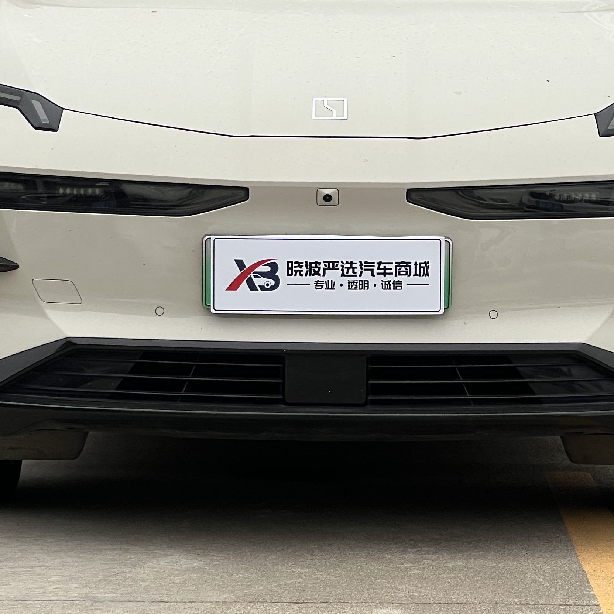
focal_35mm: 165
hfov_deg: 10.6
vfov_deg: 10.6
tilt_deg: -2.0
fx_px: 3311
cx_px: 326
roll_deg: +0.5
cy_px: 145
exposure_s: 1/99
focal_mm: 9
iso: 40
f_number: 2.8
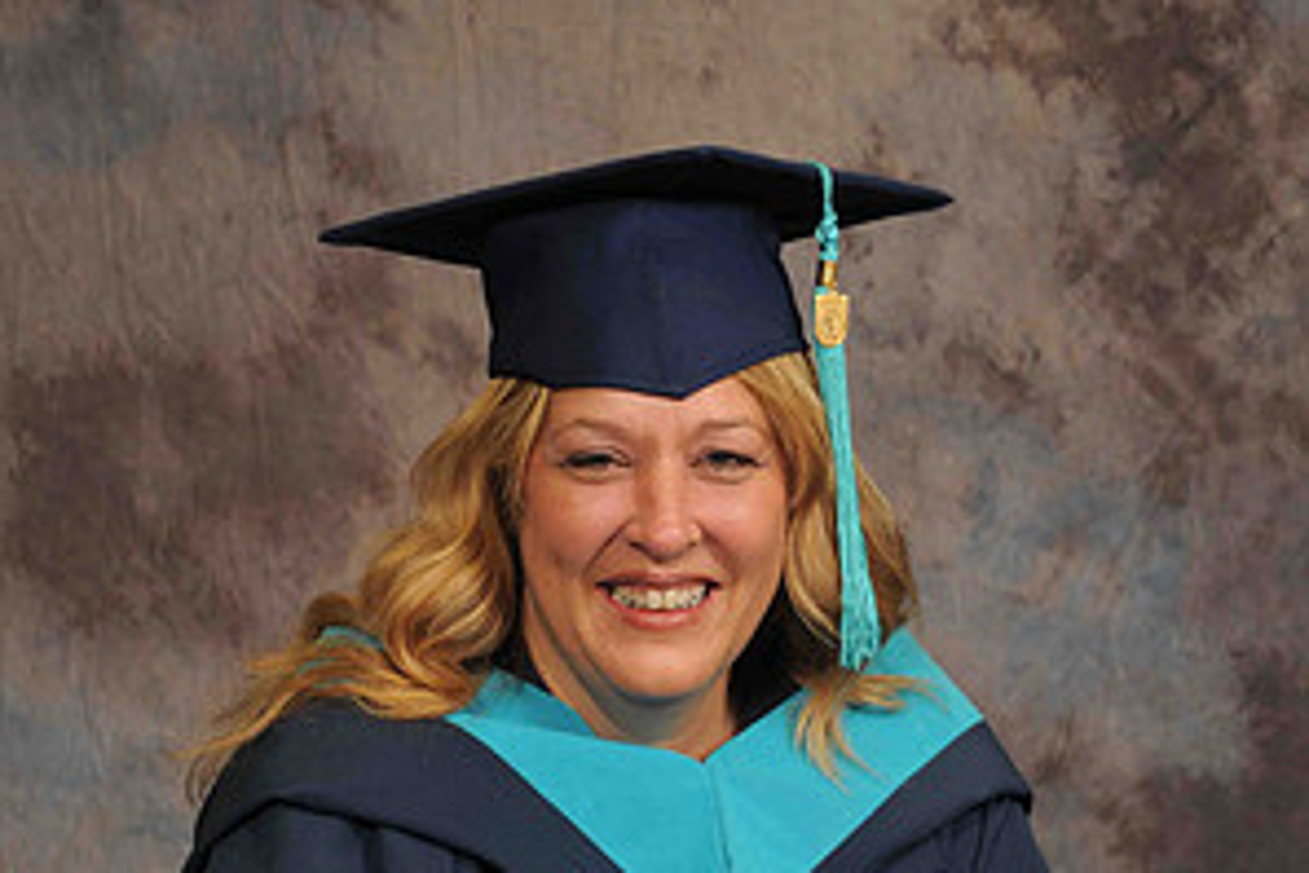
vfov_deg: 12.4
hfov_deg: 18.8
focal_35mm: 109
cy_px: 842
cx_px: 654
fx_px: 3963
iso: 200
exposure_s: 1/60
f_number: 5.6
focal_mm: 48
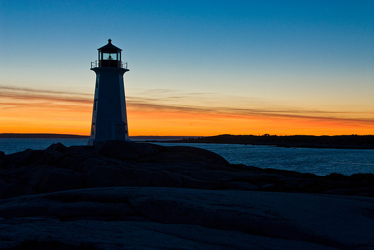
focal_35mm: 60
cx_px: 187
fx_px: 624
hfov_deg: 33.4
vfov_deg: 22.7
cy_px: 125
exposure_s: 1/2.5
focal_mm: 40
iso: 200
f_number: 11
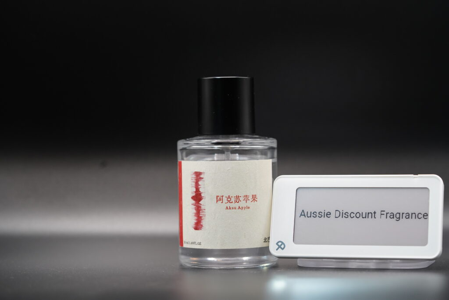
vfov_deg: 15.2
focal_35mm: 90
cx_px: 224
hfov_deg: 22.6
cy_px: 150
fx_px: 1123
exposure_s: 1/100
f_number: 5
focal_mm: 90
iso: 1600
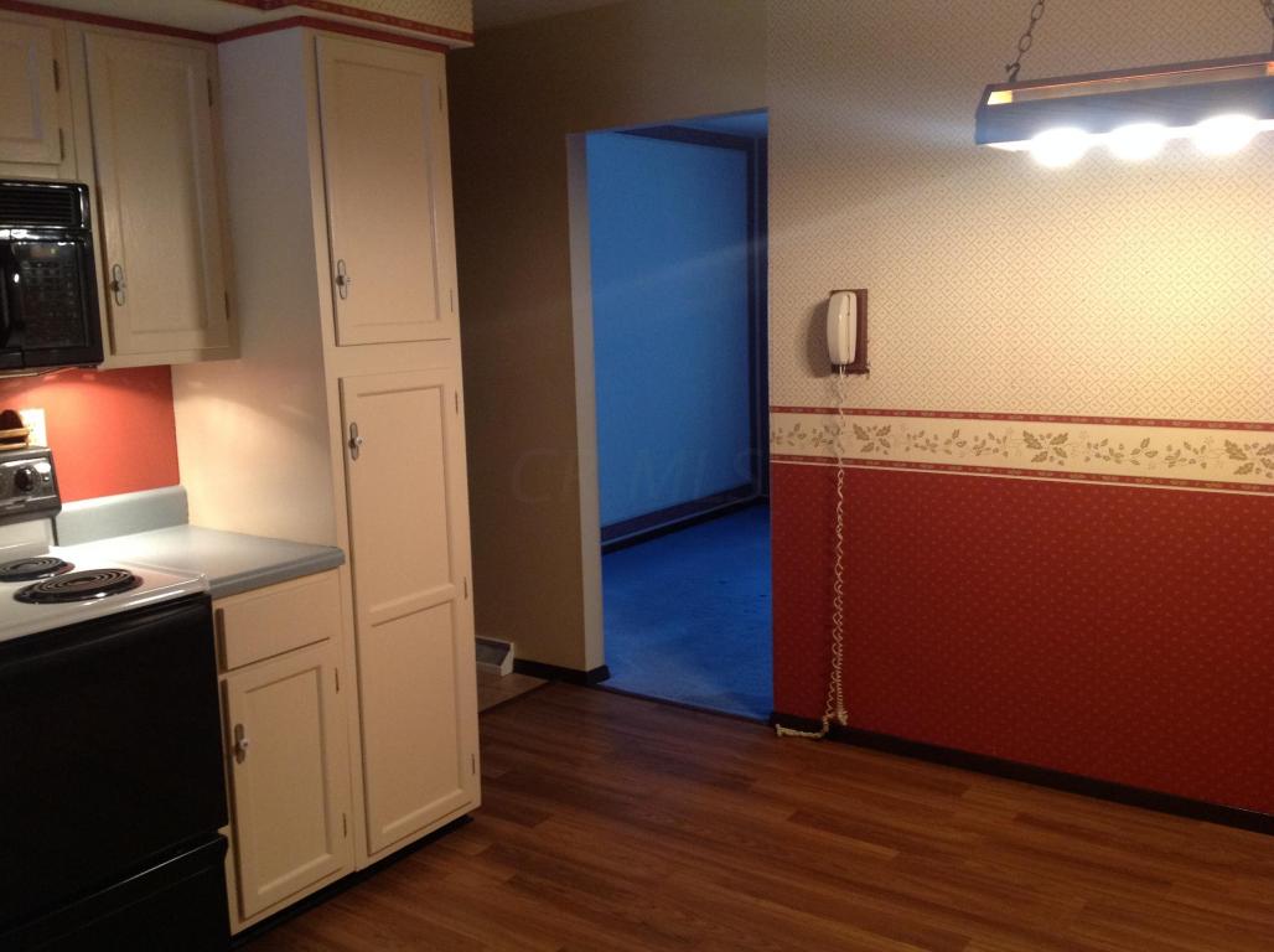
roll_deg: +0.9
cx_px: 637
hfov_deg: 52.7
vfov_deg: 40.6
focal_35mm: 35
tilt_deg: -10.1
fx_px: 1286
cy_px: 476
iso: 160
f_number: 2.4
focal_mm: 4.28
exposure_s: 1/15
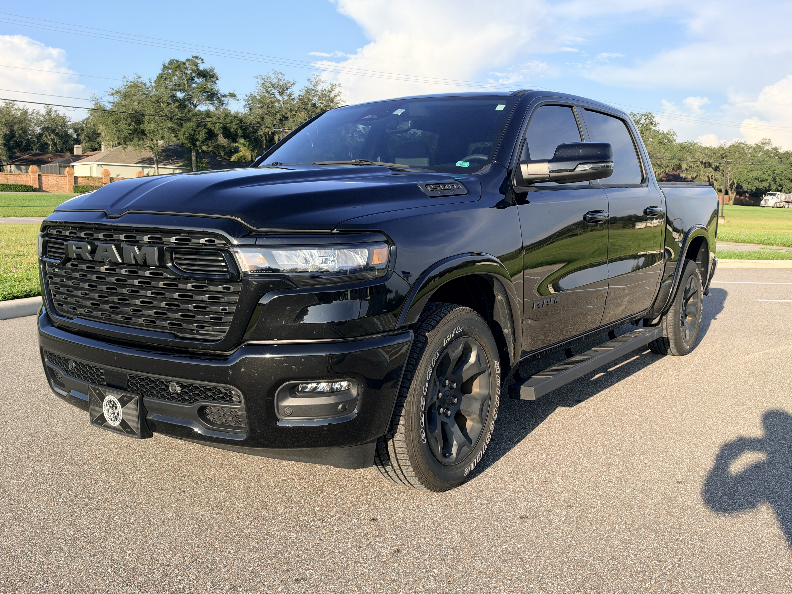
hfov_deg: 56.8
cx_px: 396
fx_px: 732
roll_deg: -1.0
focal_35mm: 32
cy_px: 297
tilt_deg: -6.8
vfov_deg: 44.2
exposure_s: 1/2273
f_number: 1.8
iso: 64
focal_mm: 6.93
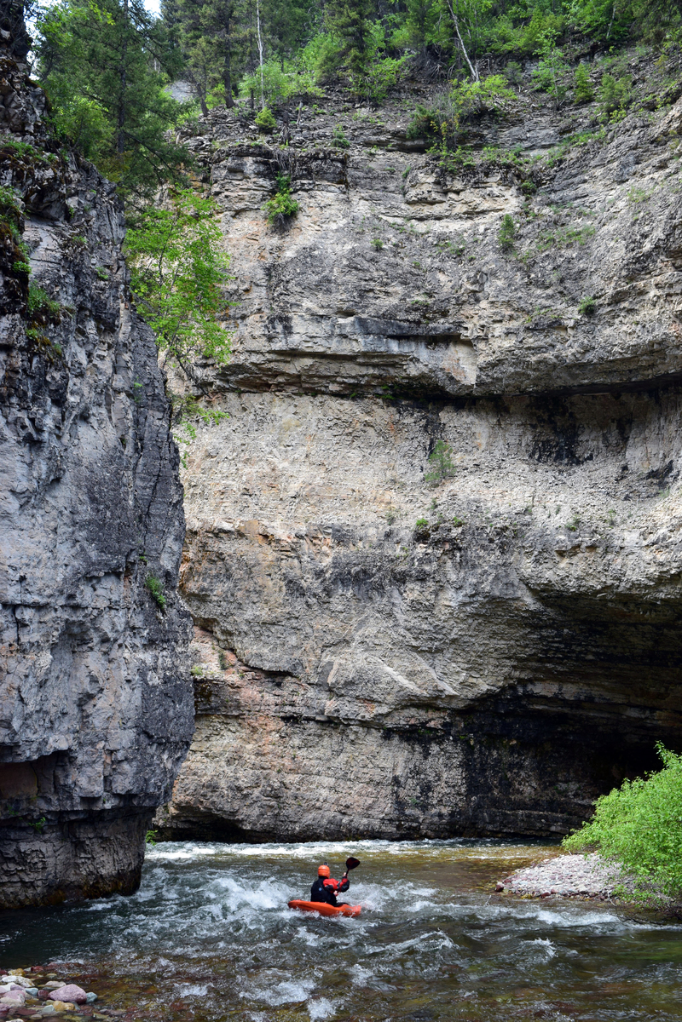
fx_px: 1151
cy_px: 511
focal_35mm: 40
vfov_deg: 47.9
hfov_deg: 33.0
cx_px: 341
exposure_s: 1/125
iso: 400
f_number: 9
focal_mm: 27
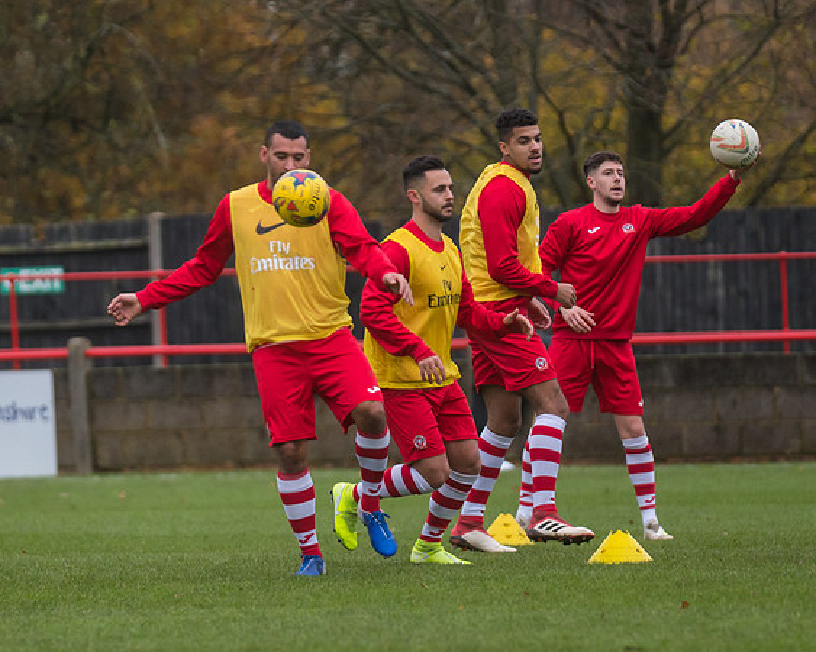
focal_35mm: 480
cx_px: 216
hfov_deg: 4.0
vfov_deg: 3.2
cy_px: 287
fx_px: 11581
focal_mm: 220
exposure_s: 1/2000
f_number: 2.8
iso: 1000
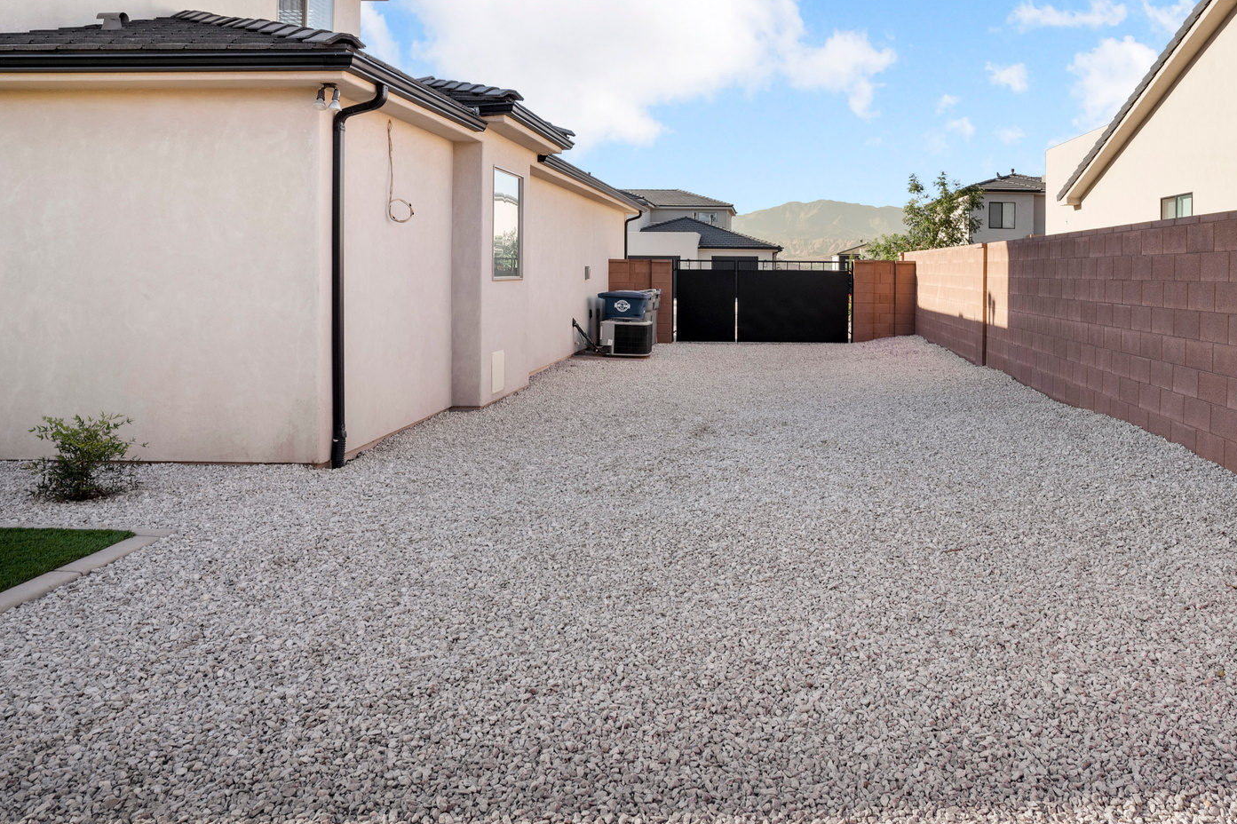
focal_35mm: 25
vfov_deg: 50.5
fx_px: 859
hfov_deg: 70.0
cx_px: 795
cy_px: 287
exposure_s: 1/320
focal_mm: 17
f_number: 9
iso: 250
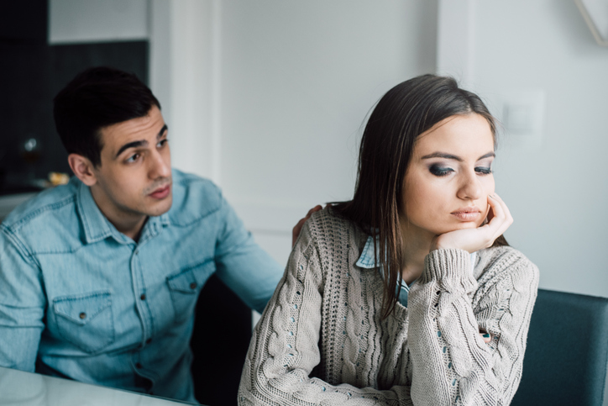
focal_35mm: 50
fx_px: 845
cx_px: 304
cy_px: 203
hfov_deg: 39.6
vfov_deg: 27.0
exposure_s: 1/100
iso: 1000
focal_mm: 50
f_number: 2.8
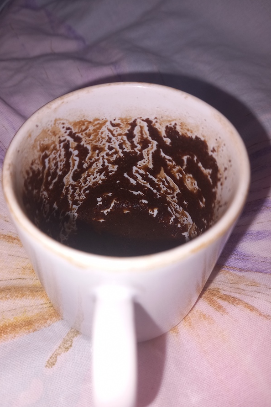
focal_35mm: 29
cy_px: 200
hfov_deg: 44.9
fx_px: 327
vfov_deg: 63.7
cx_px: 120
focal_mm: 4
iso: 20
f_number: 1.8
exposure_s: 1/106
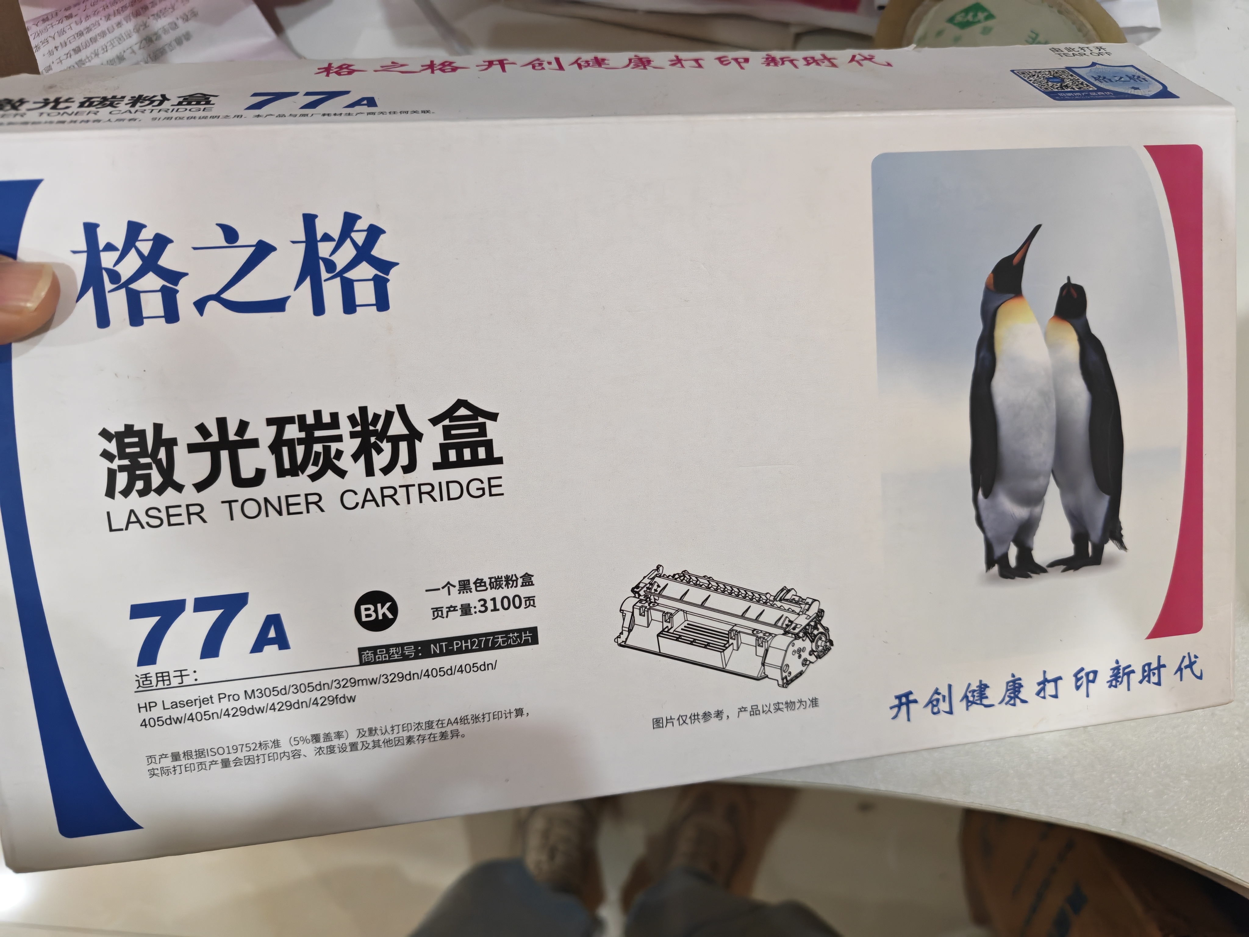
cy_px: 468
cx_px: 624
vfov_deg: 56.8
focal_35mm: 24
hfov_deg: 71.6
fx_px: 866
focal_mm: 6.12
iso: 2500
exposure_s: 1/100
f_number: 1.9
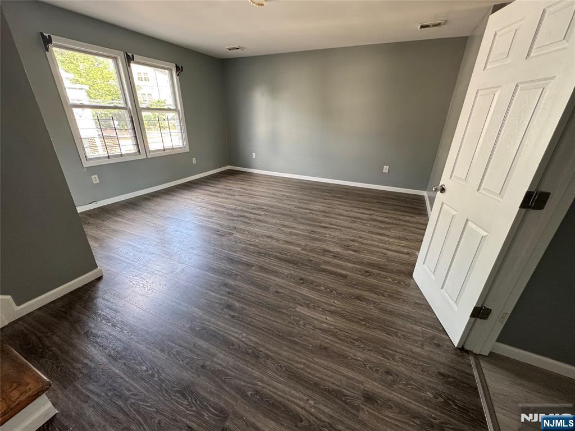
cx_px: 288
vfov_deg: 85.7
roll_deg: -1.4
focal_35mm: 14
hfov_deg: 102.1
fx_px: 233
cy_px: 216
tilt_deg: -23.9
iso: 250
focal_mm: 2.22
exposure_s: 1/99
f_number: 2.2
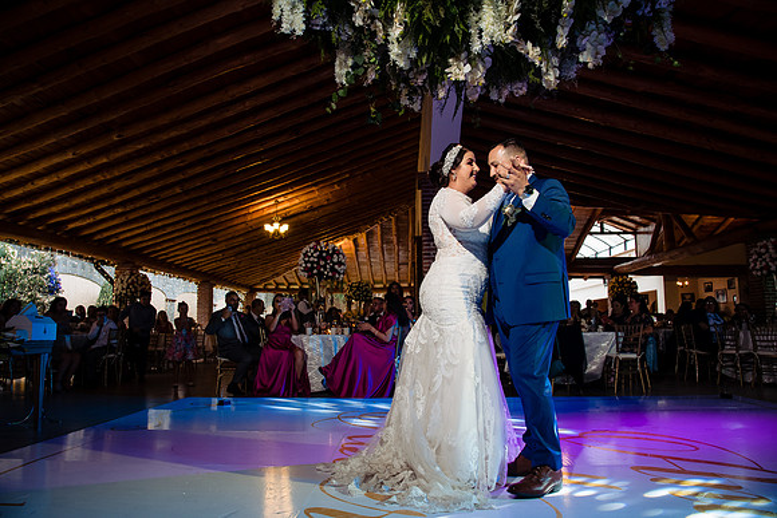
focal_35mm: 25
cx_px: 388
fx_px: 540
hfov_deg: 71.4
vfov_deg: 51.3
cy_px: 259
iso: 2000
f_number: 7.1
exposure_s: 1/100
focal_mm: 24
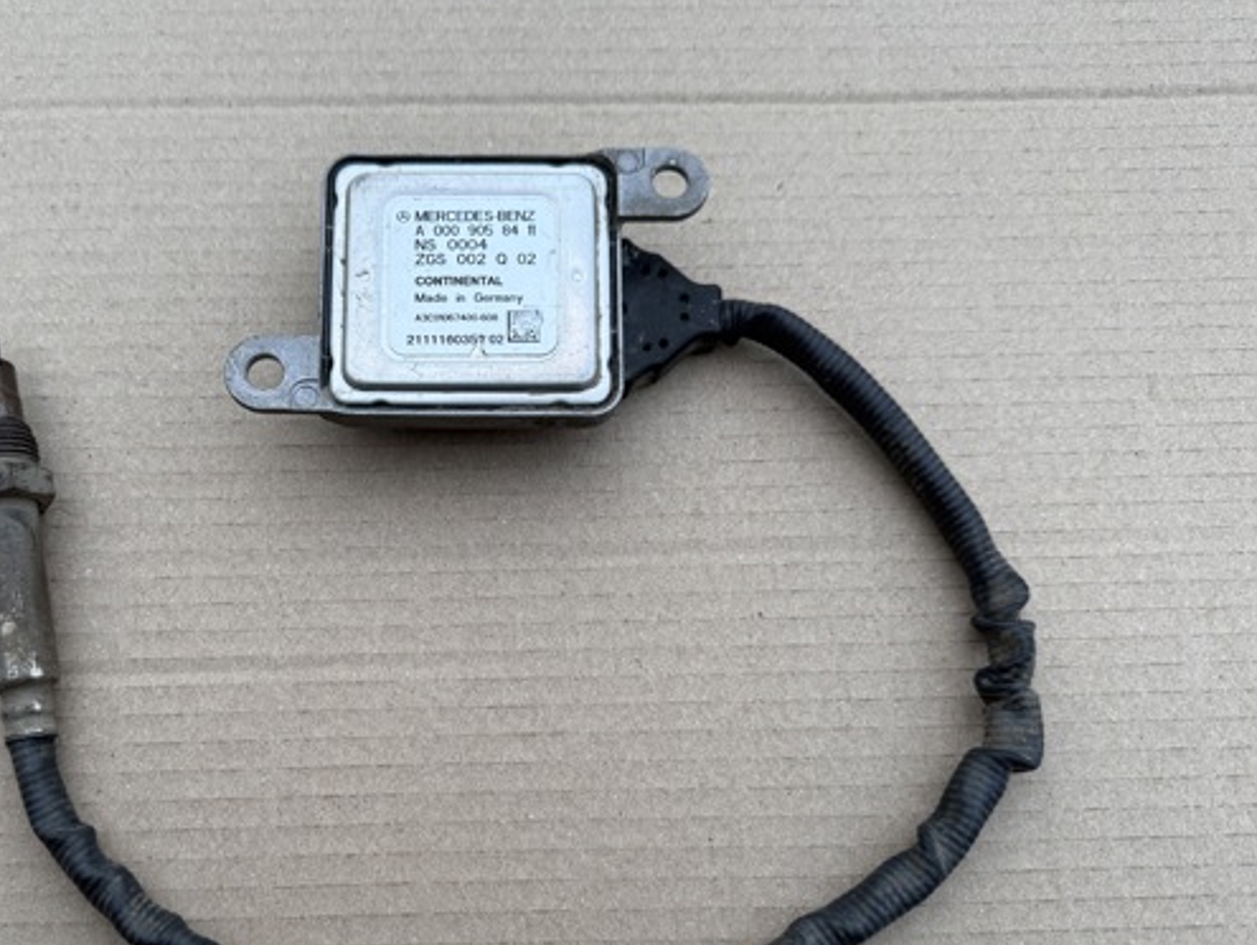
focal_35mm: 31
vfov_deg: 45.0
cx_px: 457
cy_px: 605
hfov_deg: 57.5
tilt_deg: -76.4
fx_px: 1127
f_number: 1.78
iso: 160
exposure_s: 1/121
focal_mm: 6.76
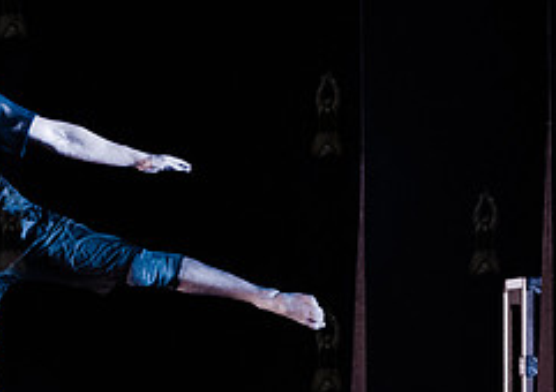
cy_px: 234
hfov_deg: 3.3
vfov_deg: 2.3
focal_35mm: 609
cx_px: -140
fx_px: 9576
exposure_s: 1/500
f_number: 2.8
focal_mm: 200
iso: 4000
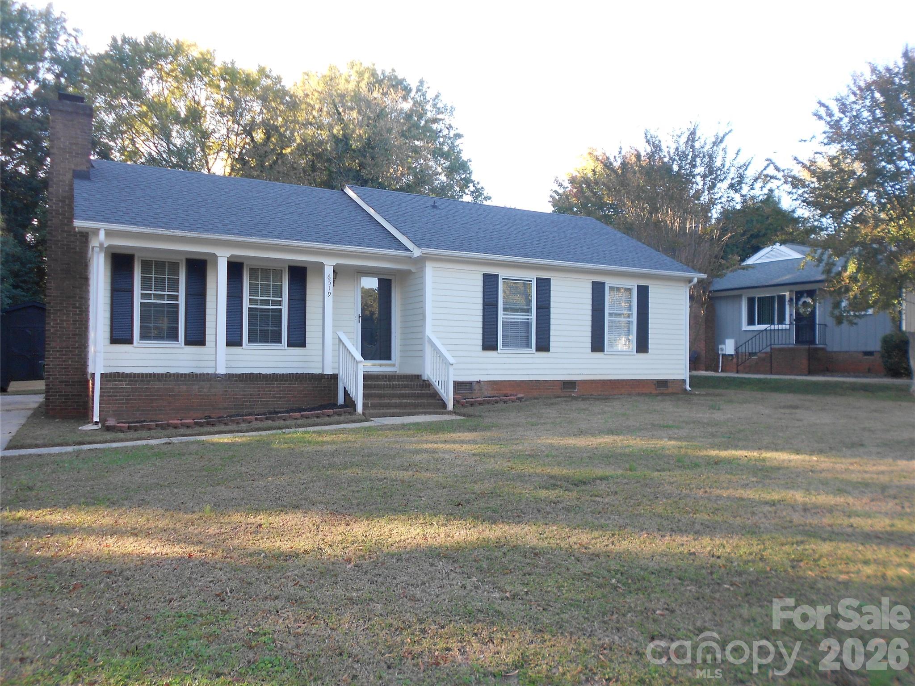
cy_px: 343
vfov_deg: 53.1
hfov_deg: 67.3
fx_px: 687
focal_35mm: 26
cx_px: 458
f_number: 3.2
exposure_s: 1/60
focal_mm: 4.6
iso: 80
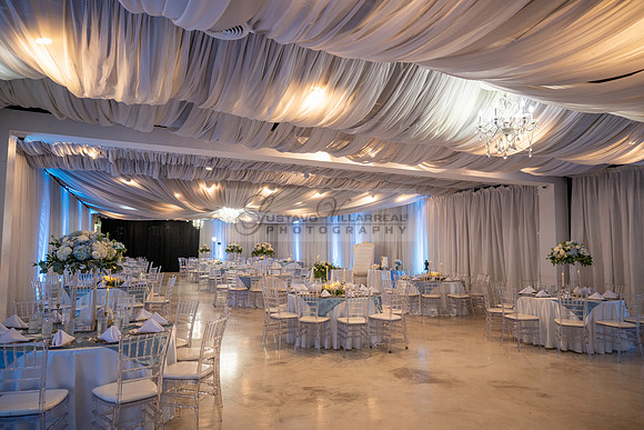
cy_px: 215
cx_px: 322
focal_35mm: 24
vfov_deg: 53.2
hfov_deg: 73.7
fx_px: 429
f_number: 2.8
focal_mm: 24
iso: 640
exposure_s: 1/160
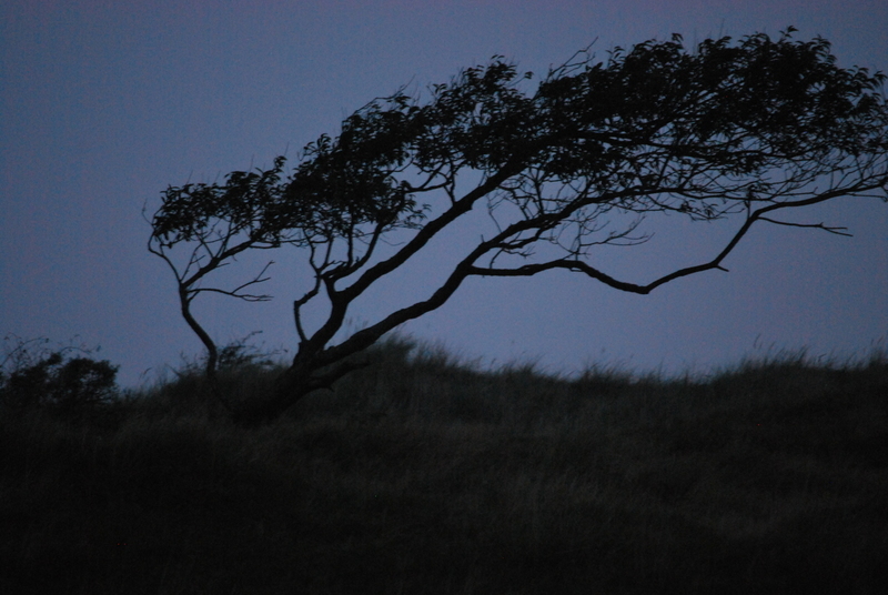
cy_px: 298
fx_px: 7411
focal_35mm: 300
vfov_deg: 4.6
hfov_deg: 6.9
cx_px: 444
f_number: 5.6
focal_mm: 200
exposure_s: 1/8
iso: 1600
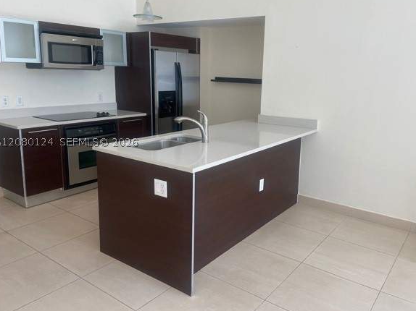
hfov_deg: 61.6
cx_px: 225
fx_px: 348
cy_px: 142
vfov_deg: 48.1
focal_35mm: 29
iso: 64
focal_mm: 4.2
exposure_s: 1/121
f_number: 1.6
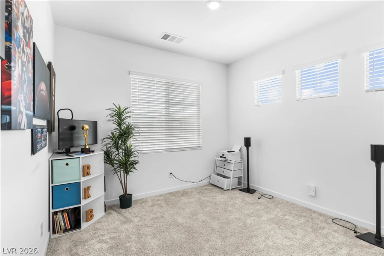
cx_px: 192
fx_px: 181
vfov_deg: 70.5
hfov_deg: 93.3
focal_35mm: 17
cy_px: 128
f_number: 8
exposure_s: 1/10
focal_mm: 17
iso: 400
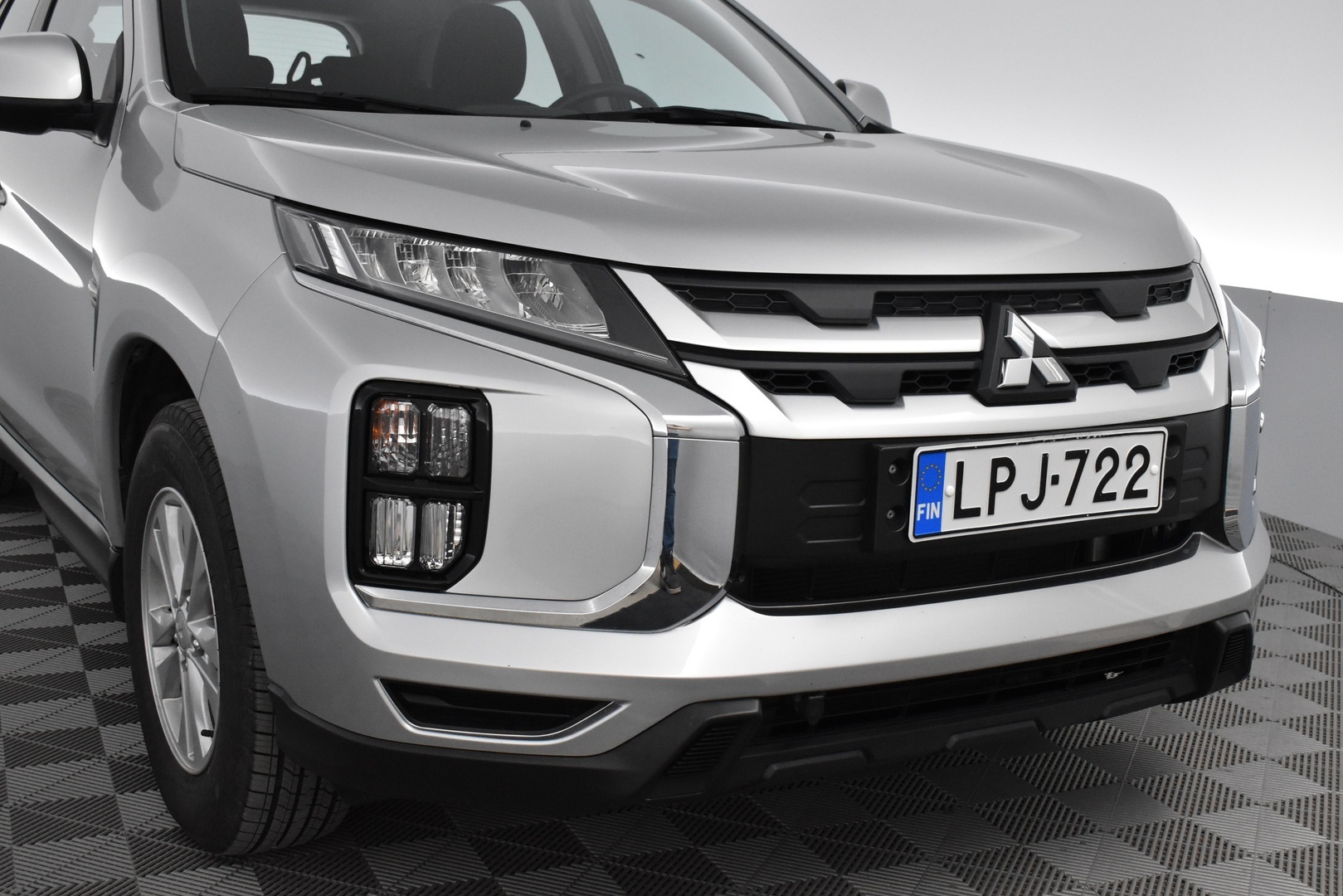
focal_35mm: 44
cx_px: 672
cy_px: 448
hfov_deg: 45.0
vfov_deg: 30.9
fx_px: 1623
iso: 3200
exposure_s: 1/160
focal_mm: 29
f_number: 6.3
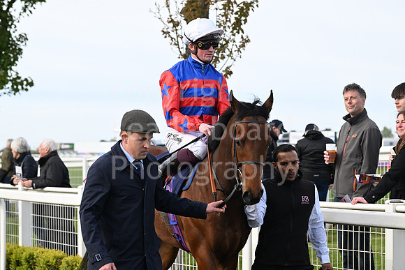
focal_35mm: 116
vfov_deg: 11.8
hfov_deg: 17.6
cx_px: 202
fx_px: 1305
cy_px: 135
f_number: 6.3
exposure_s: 1/1250
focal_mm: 116
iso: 800
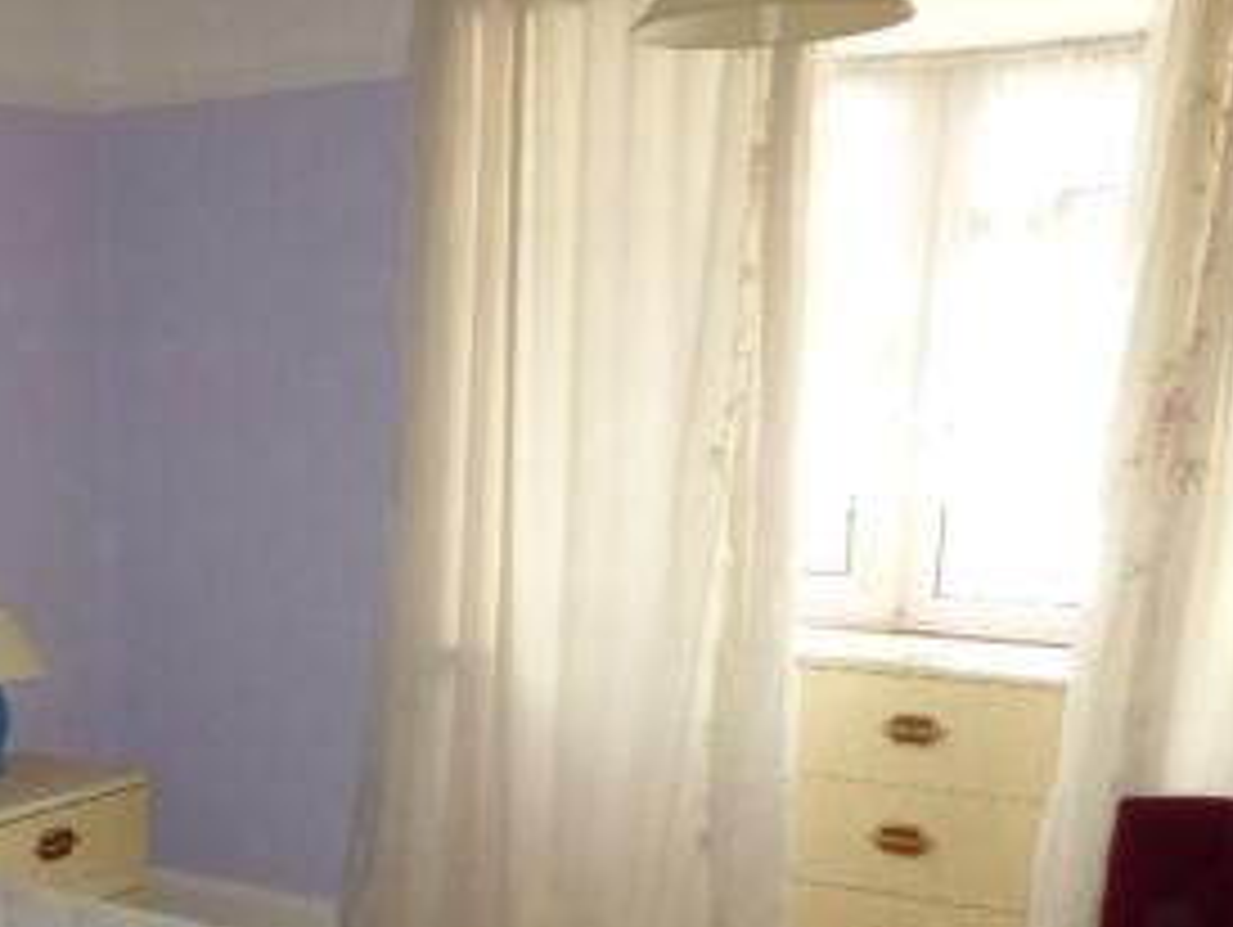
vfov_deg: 27.9
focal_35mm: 51
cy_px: 758
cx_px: 70
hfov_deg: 34.8
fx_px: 1818
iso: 320
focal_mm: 4.3
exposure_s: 1/60
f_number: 3.3
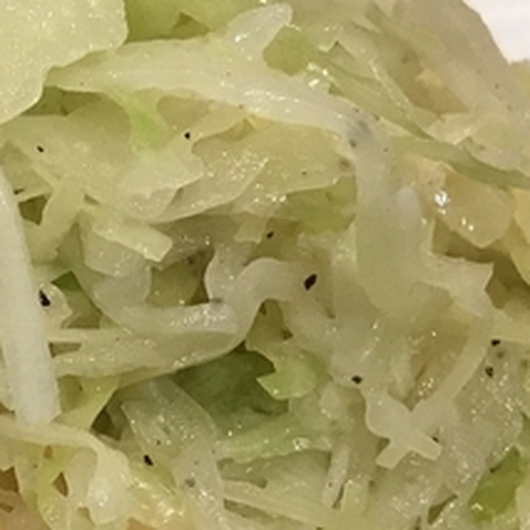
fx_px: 2061
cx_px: -55
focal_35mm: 119
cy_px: 460
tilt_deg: -55.9
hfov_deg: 14.3
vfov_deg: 14.5
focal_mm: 3.99
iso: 40
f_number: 1.8
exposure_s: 1/30
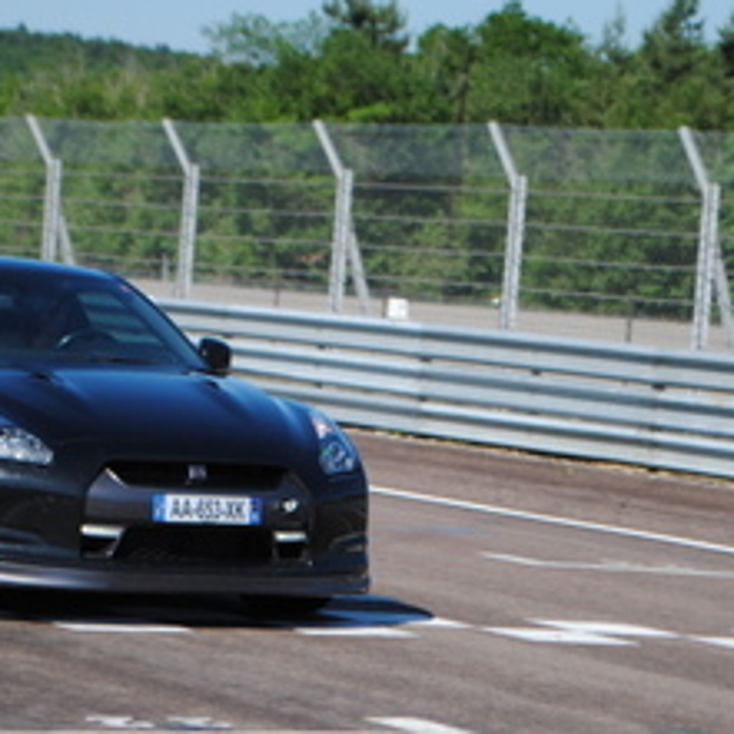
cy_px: 485
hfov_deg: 8.6
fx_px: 4875
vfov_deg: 8.6
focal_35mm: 203
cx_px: 342
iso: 200
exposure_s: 1/1000
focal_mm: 55
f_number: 5.6
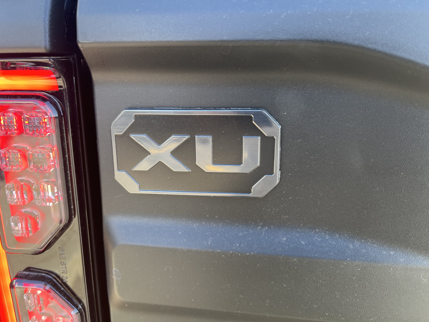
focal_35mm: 26
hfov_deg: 67.3
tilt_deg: -15.4
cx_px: 214
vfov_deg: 53.1
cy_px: 161
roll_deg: -3.4
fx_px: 322
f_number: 1.6
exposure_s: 1/122
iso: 50
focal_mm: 5.1
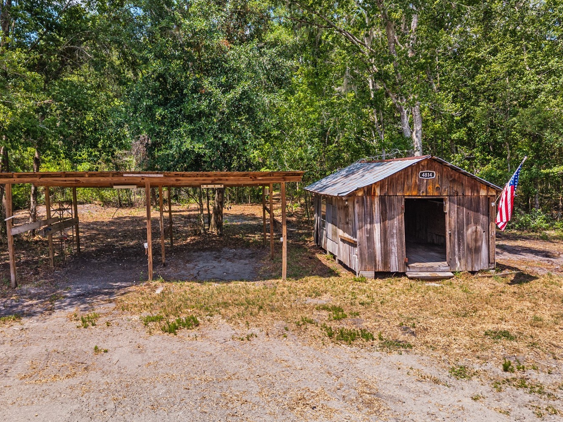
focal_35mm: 29
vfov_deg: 48.2
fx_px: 472
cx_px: 230
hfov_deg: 61.2
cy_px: 215
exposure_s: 1/1600
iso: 140
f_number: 1.8
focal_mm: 8.67
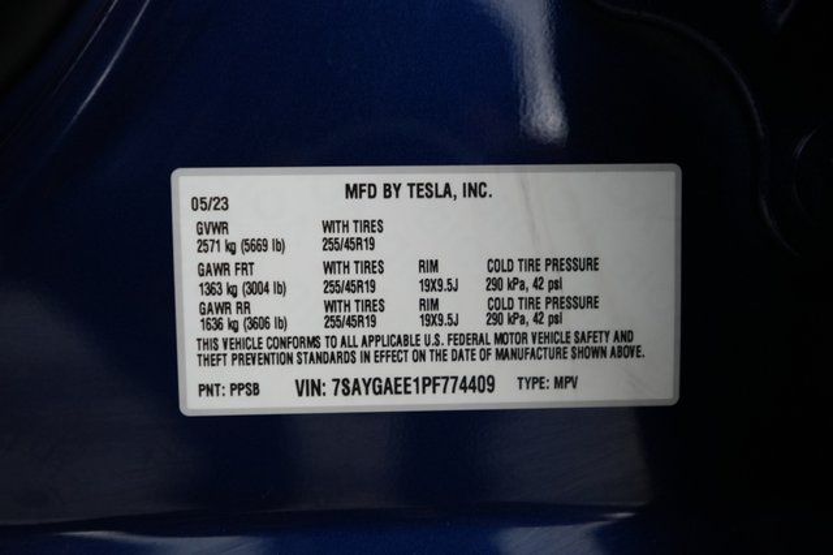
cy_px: 278
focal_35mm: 28
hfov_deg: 65.5
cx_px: 416
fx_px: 648
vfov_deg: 46.4
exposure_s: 1/60
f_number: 2.8
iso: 2000
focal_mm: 28
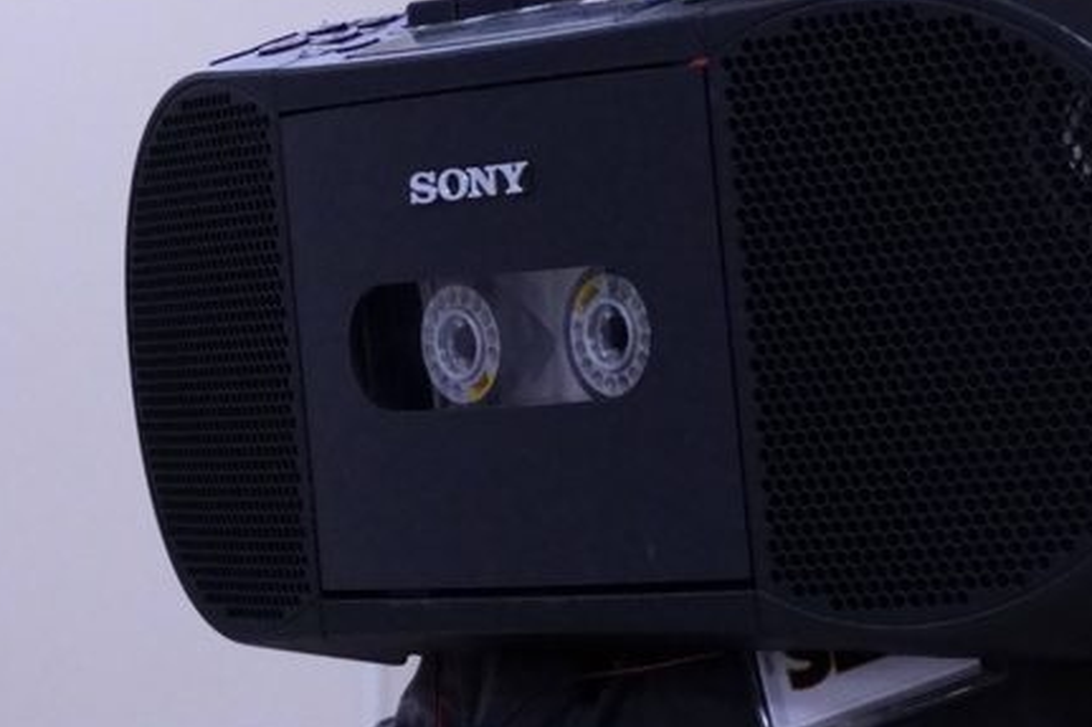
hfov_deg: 12.3
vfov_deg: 8.2
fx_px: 5063
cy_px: 215
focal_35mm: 167
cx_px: 861
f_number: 5.6
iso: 10000
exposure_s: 1/400
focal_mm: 48
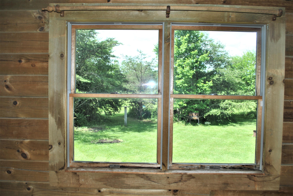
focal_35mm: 30
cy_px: 98
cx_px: 146
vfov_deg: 43.7
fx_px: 244
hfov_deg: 61.9
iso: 100
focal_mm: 20
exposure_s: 1/200
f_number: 5.6
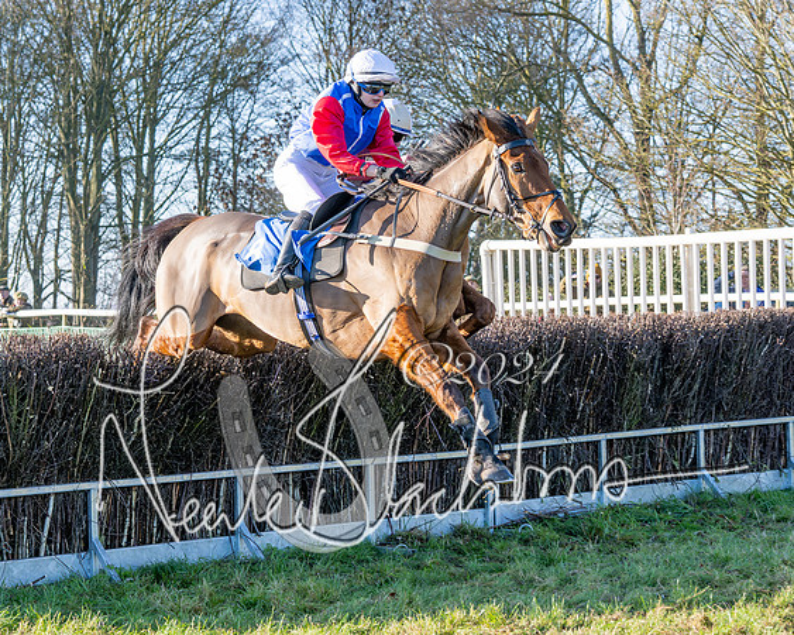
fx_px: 2346
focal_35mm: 100
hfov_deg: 19.2
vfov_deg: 15.4
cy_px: 317
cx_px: 457
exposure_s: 1/1250
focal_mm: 55
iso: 400
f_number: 4.5
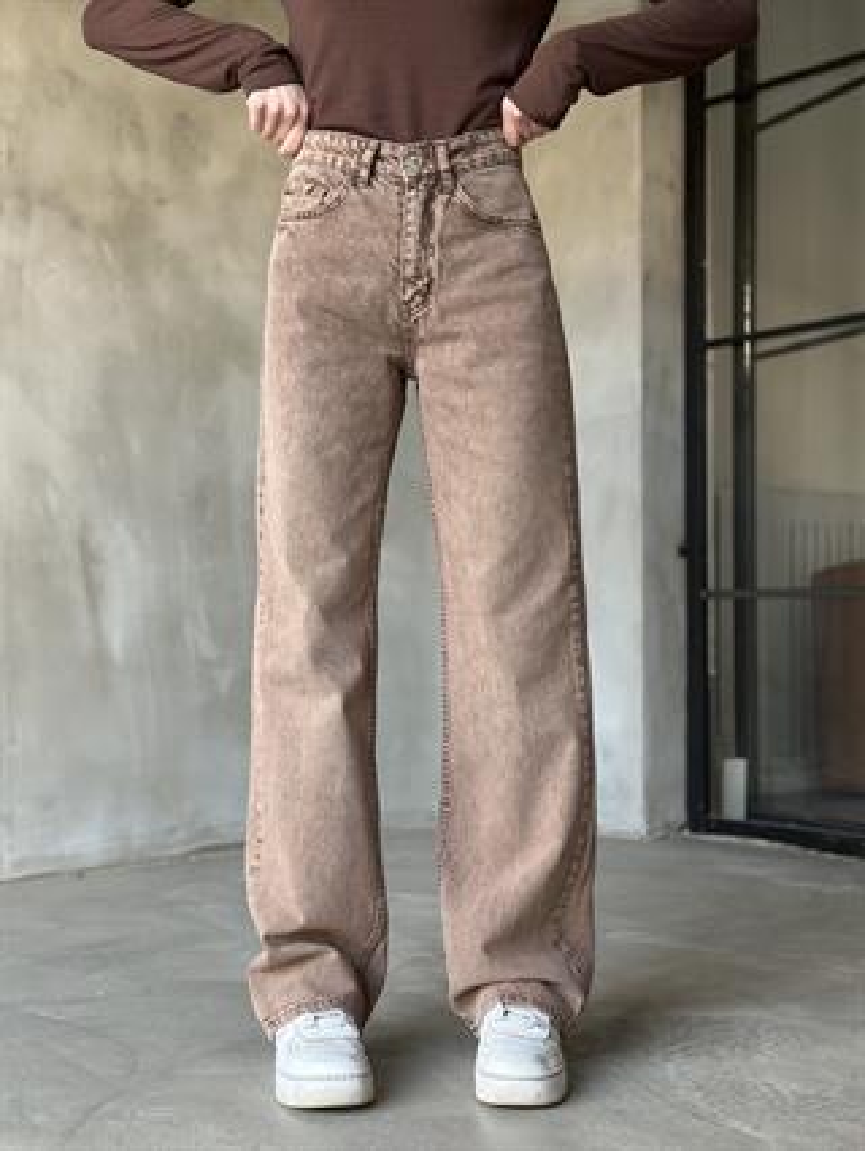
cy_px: 576
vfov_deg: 39.6
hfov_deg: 30.3
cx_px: 432
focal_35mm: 48
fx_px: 1598
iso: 320
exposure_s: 1/60
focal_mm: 6.86
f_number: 1.78
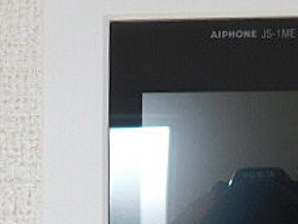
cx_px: 224
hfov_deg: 28.5
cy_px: 232
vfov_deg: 21.1
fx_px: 577
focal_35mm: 67
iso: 125
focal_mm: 4
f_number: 3
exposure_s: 1/60
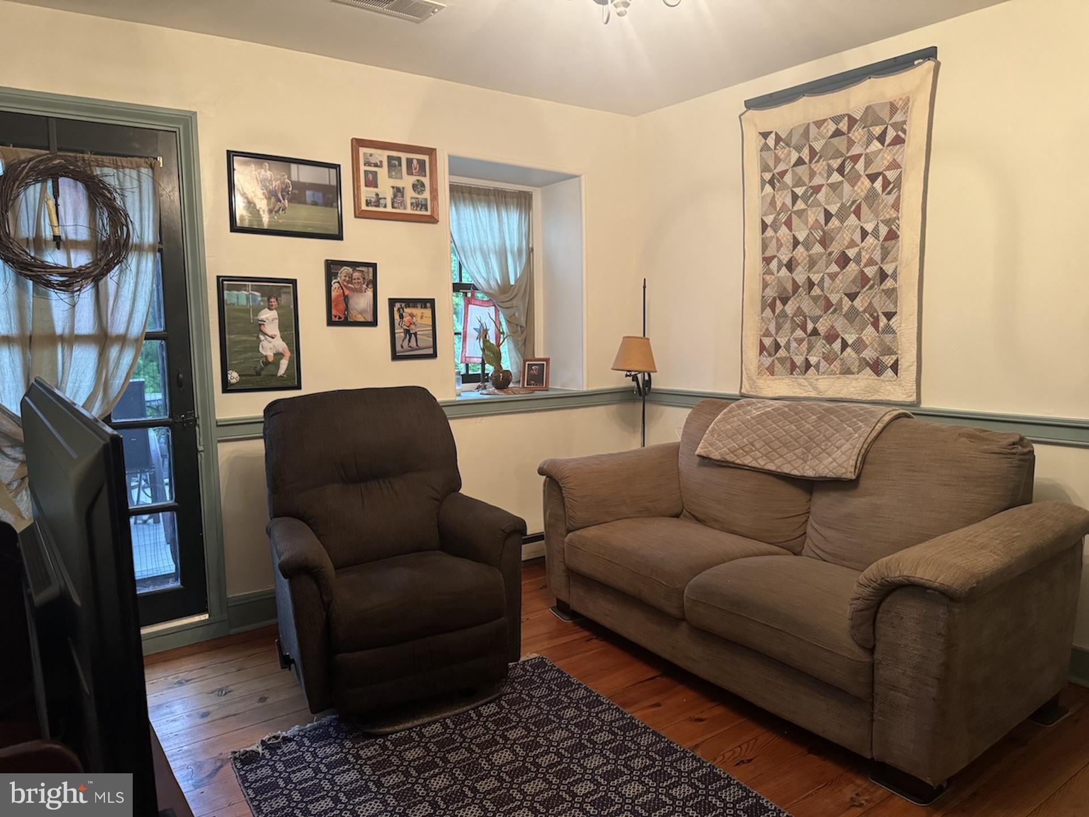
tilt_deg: -6.5
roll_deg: +0.8
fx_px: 755
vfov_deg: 56.8
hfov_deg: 71.6
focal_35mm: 24
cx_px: 544
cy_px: 408
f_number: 1.78
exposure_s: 1/60
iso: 800
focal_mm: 6.76
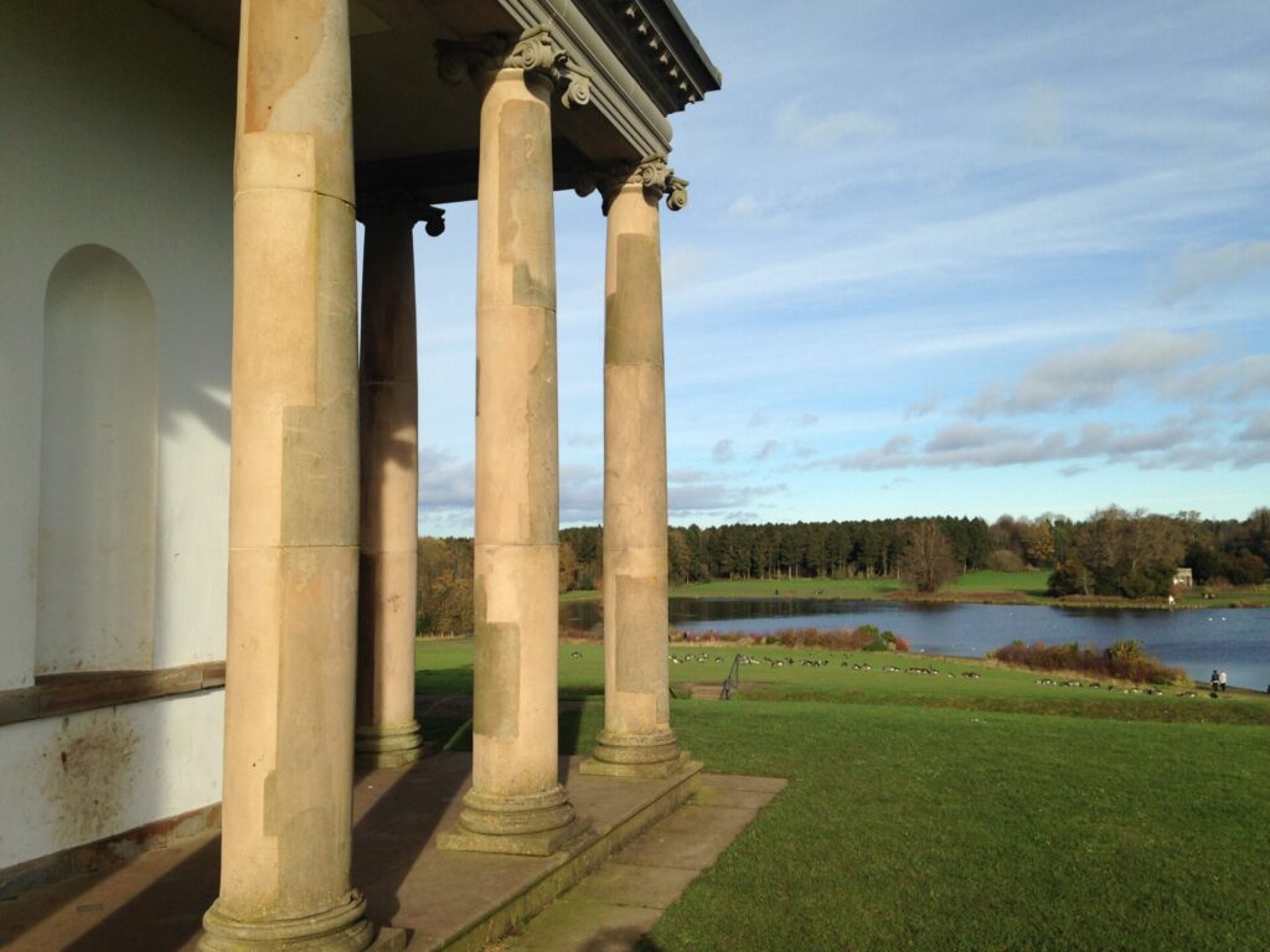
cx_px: 635
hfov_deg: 55.4
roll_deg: +0.3
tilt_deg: +5.5
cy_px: 476
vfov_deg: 42.9
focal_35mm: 33
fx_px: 1211
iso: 50
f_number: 2.4
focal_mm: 4.12
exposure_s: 1/1427
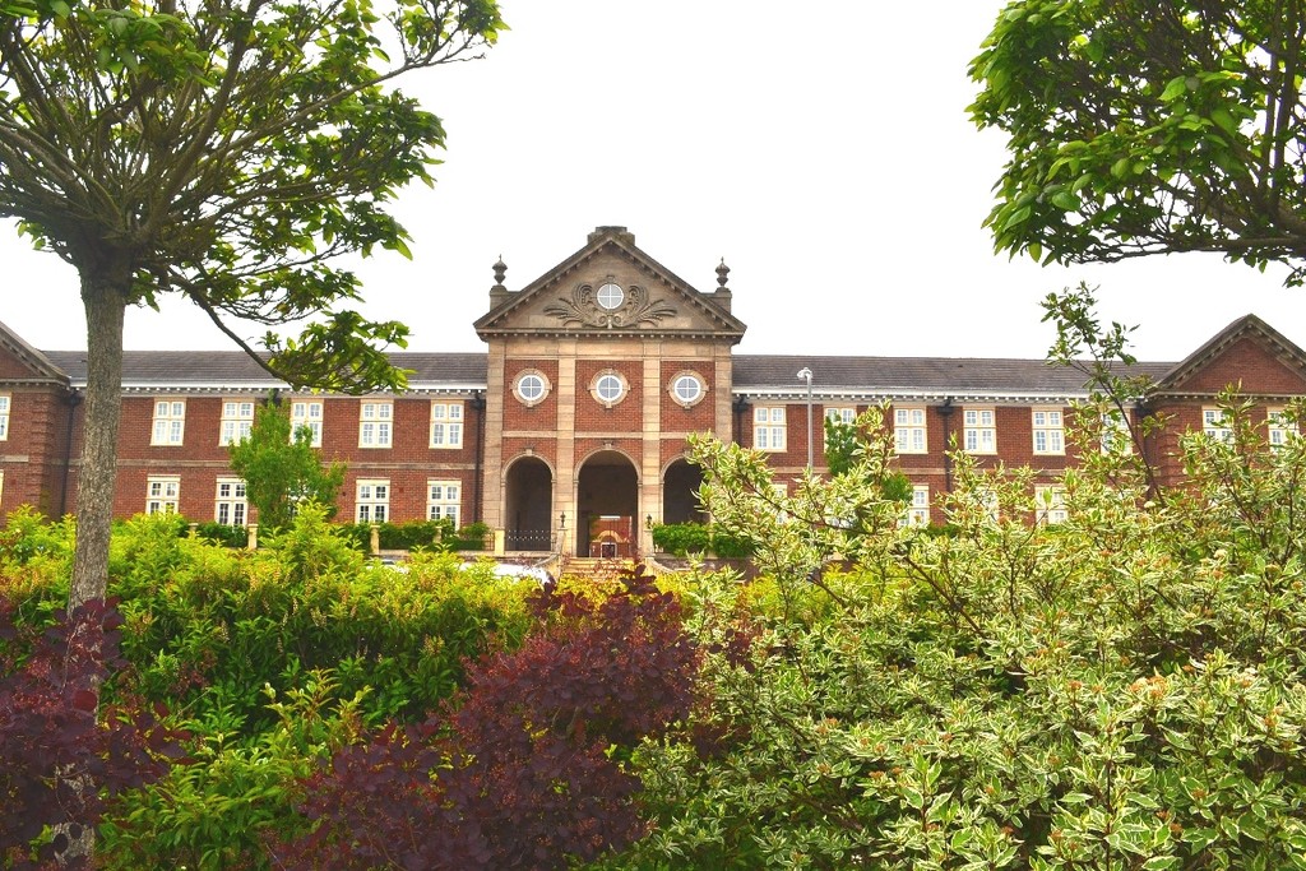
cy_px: 436
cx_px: 653
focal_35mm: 27
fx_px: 980
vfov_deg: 47.9
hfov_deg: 67.4
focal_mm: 18
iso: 400
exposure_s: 1/320
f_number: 10
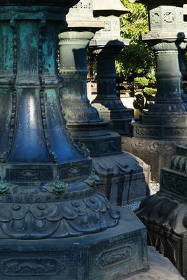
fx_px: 687
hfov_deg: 15.3
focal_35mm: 88
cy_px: 52
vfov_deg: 22.7
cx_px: 23
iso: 100
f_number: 5.6
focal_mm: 23
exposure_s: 1/80
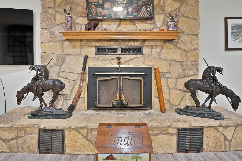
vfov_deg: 69.7
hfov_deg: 93.2
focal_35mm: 17
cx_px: 119
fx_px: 114
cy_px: 64
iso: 640
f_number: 9
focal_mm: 12
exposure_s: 1
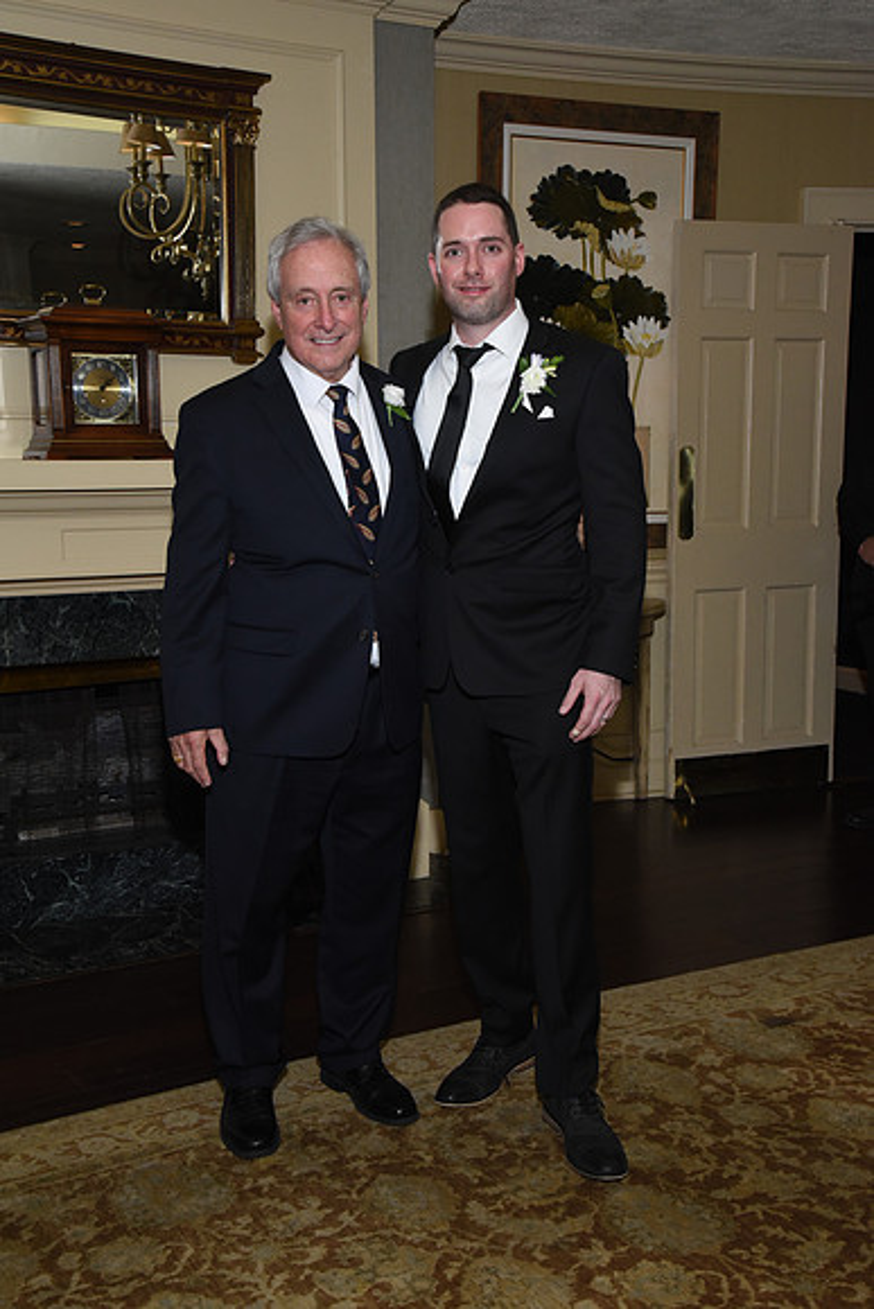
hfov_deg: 30.5
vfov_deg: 44.5
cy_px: 654
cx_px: 437
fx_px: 1601
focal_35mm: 44
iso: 2500
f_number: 13
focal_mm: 44
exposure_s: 1/100
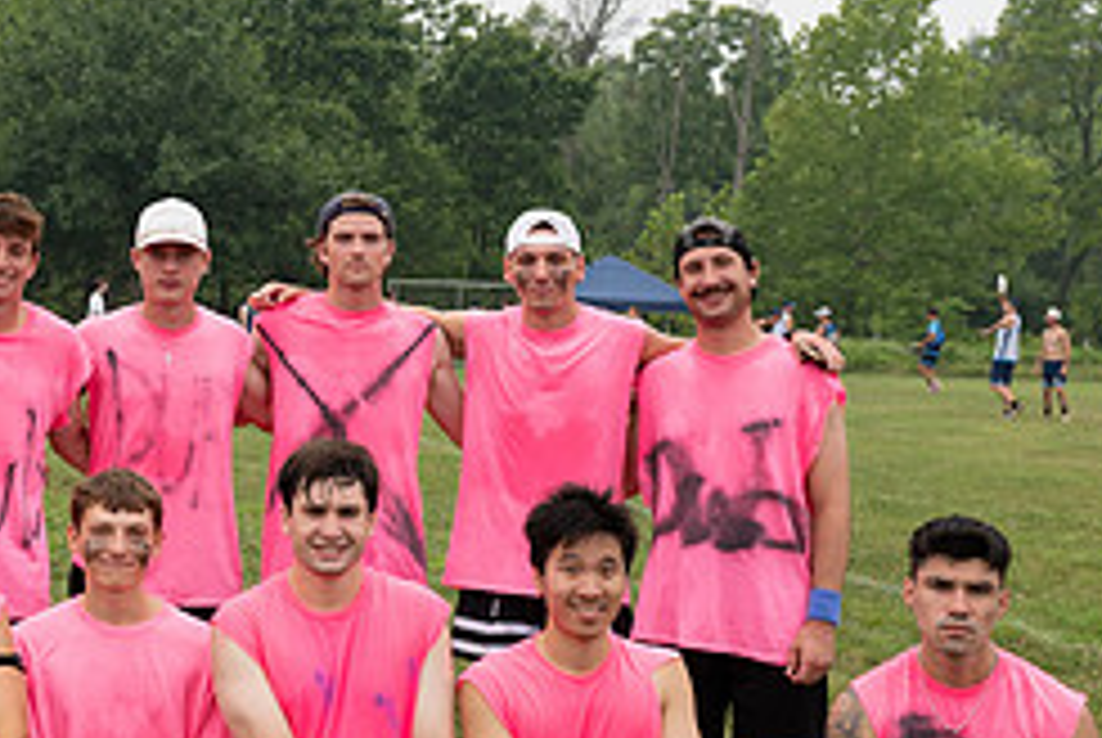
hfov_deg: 24.4
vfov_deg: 17.1
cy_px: 342
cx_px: 39
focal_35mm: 80
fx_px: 2452
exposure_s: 1/640
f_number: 5
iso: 280
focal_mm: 27
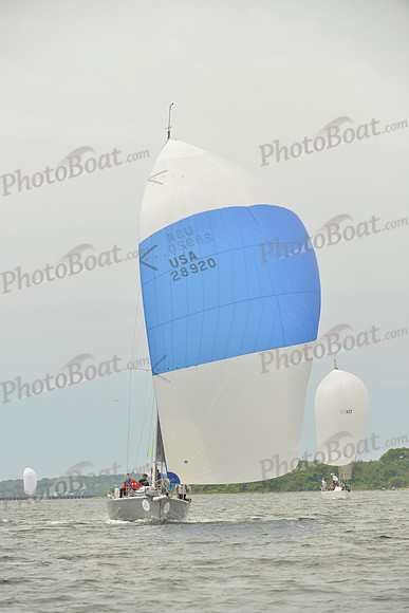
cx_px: 204
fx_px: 4087
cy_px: 306
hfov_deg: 5.7
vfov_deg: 8.6
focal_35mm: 240
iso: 400
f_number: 7.1
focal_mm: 240
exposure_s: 1/1000
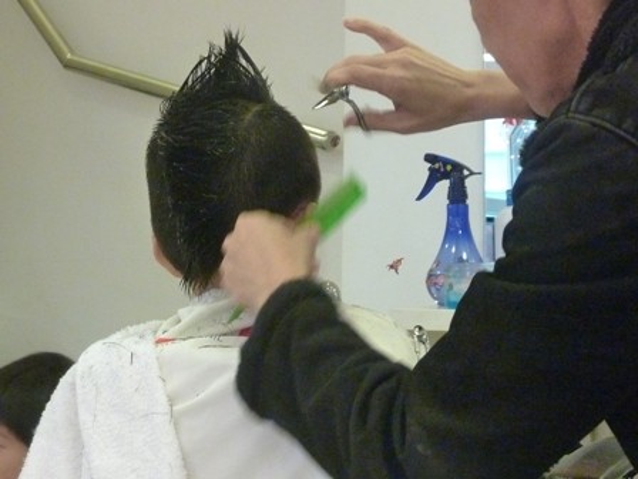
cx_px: 319
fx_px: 1567
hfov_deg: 23.0
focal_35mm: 85
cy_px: 240
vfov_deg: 17.4
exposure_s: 1/40
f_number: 3.9
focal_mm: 9.7
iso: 800
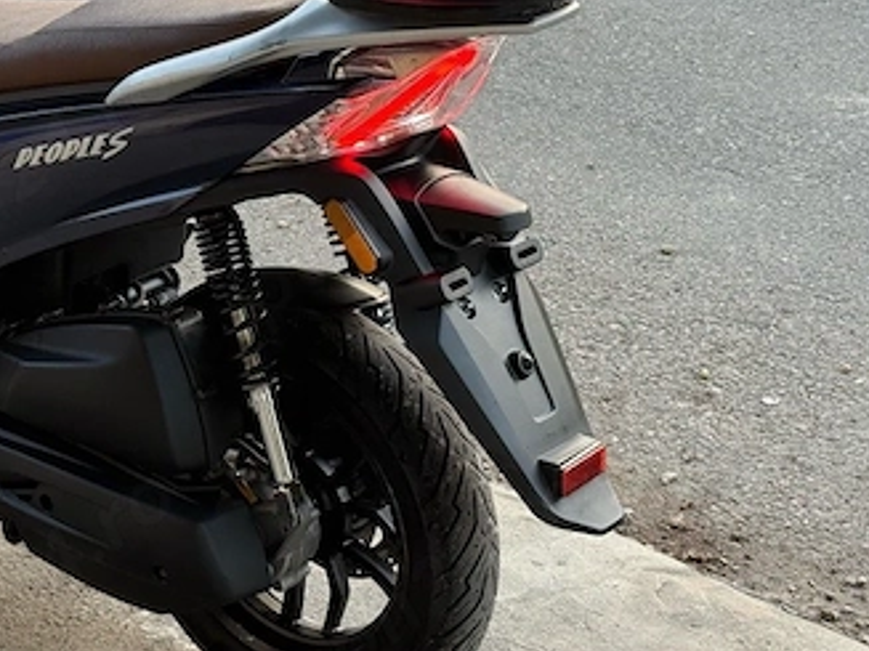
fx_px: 2208
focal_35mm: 88
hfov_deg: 21.8
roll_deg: +0.4
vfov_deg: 16.7
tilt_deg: -19.5
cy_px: 202
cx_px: 106
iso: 100
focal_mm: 6.76
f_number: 1.78
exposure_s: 1/119
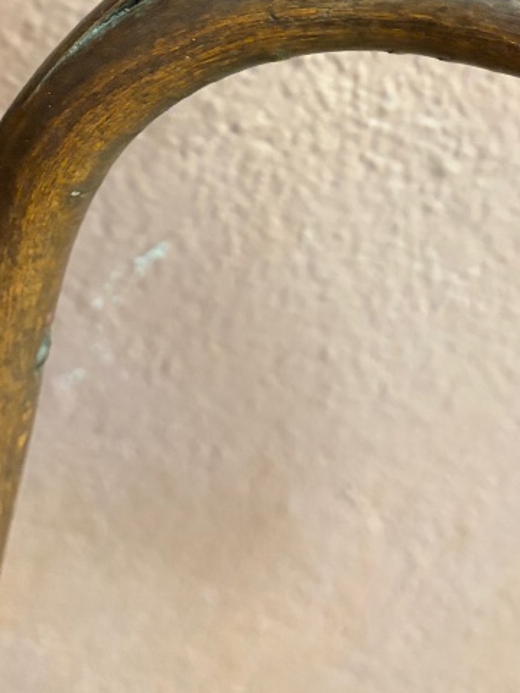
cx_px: 195
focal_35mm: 65
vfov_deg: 28.2
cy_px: 20
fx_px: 1302
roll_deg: -14.1
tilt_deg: -33.2
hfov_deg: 22.5
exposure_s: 1/33
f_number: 1.6
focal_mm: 5.96
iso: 500
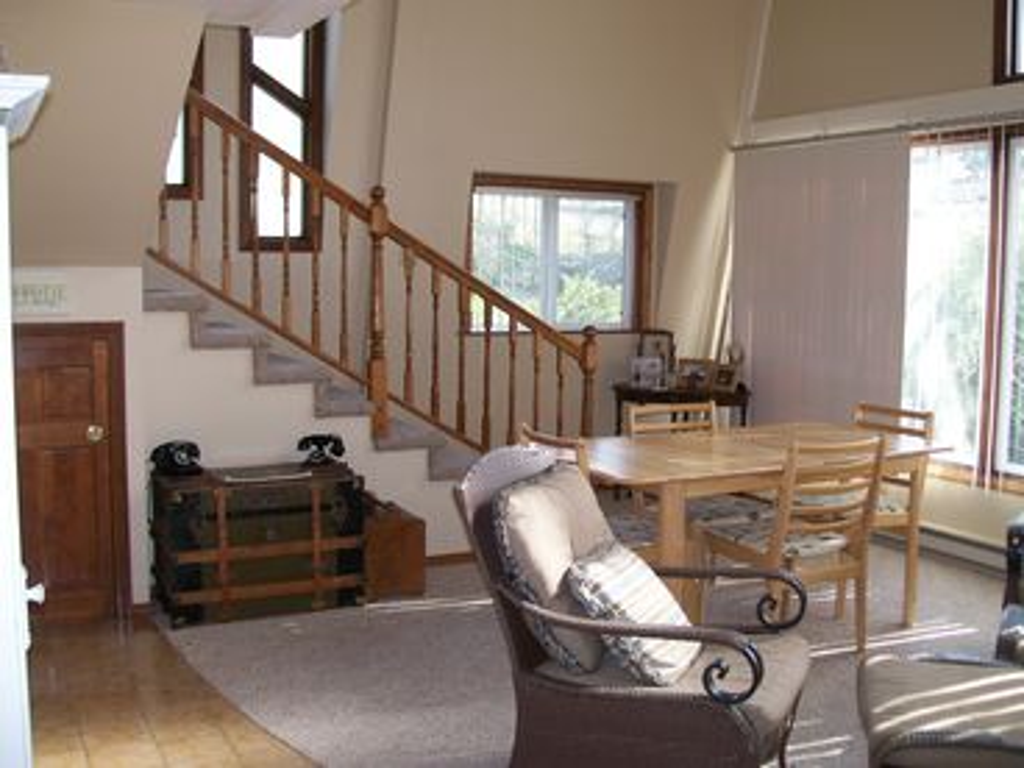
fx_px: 1065
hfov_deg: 51.4
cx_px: 512
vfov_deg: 39.7
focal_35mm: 36
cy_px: 384
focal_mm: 6
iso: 80
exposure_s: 1/64
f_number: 2.7
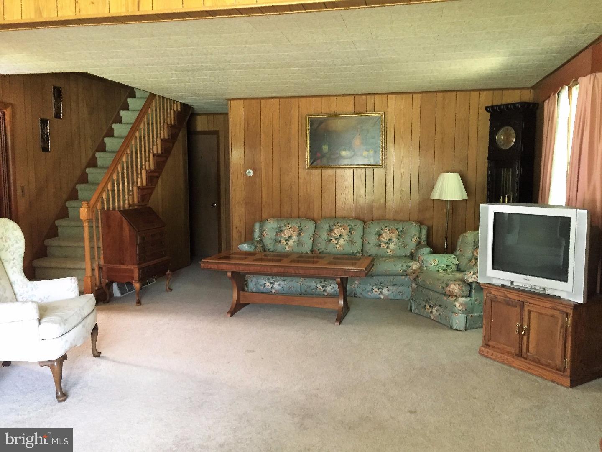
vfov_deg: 48.2
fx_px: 504
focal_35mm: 29
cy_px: 226
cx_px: 301
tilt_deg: -6.7
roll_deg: -0.2
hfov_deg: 61.7
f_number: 2.2
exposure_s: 1/15
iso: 250
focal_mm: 4.15
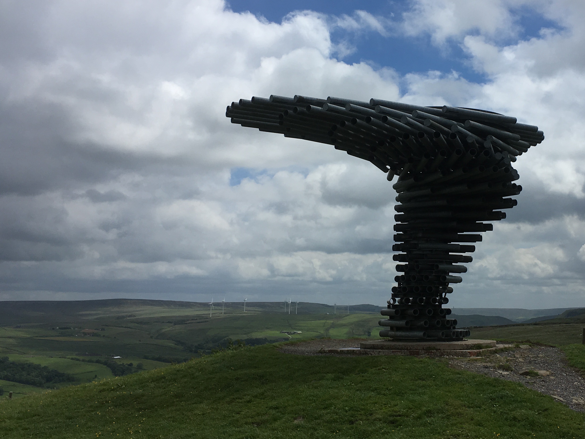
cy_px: 190
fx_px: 794
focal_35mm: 47
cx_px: 401
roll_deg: +1.4
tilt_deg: +7.6
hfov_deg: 39.8
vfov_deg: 30.8
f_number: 2.2
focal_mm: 4.15
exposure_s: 1/4525
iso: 25
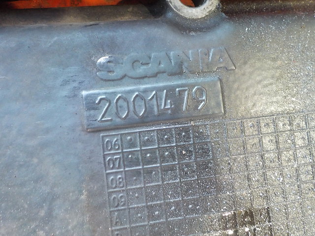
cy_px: 118
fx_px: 273
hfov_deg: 60.0
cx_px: 158
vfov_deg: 46.8
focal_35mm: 30
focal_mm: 4.1
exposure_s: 1/13
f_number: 3.3
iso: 400
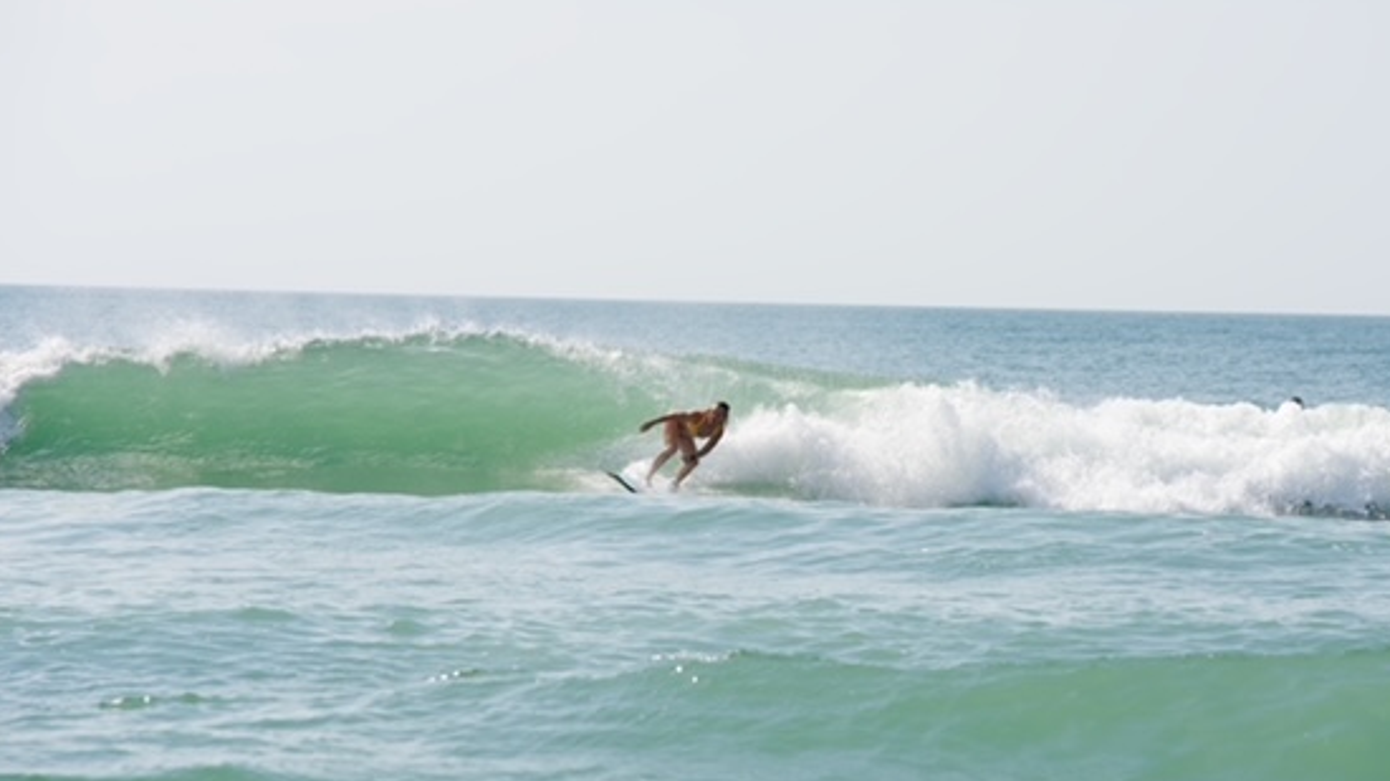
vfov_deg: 6.6
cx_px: 738
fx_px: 6743
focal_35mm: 183
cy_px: 361
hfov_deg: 11.8
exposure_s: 1/400
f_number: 6.3
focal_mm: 150
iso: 80
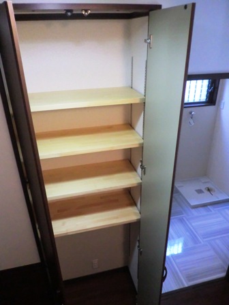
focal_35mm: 26
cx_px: 114
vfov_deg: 67.3
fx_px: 229
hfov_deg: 53.1
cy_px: 152
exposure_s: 1/60
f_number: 2.8
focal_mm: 4.7
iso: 640
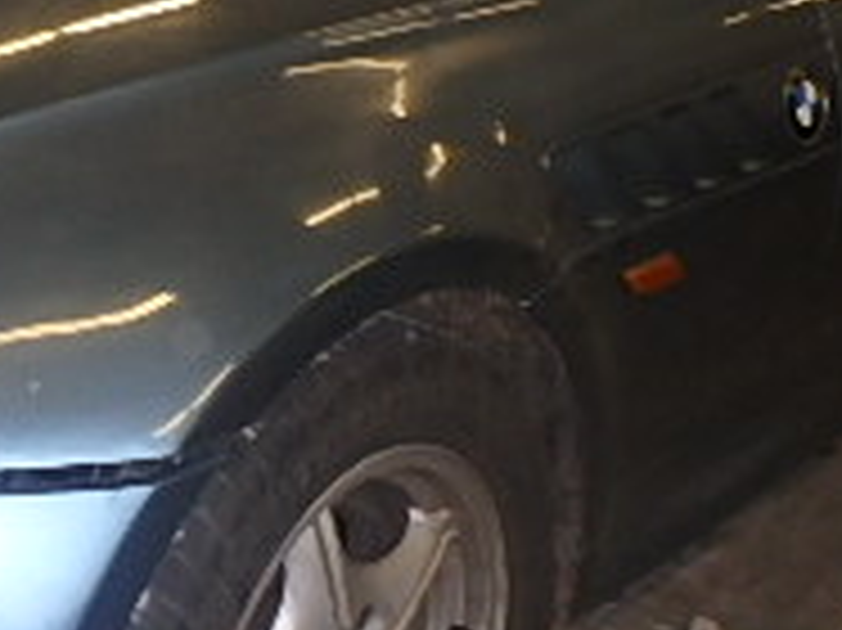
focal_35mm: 82
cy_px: 387
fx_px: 1993
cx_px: 185
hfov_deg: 23.5
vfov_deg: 17.9
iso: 400
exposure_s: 1/30
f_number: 3.9
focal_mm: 4.2
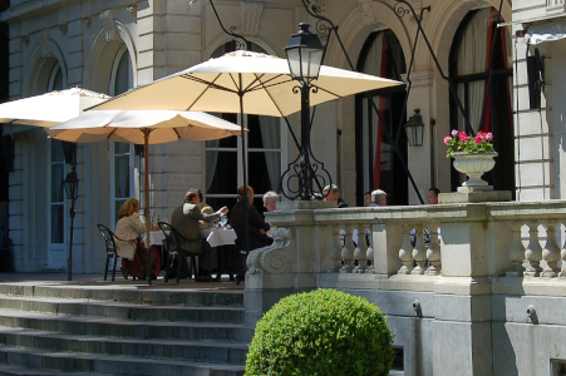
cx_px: 374
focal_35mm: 109
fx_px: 1712
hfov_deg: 18.7
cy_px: 95
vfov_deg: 12.5
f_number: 9
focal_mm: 32
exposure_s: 1/320
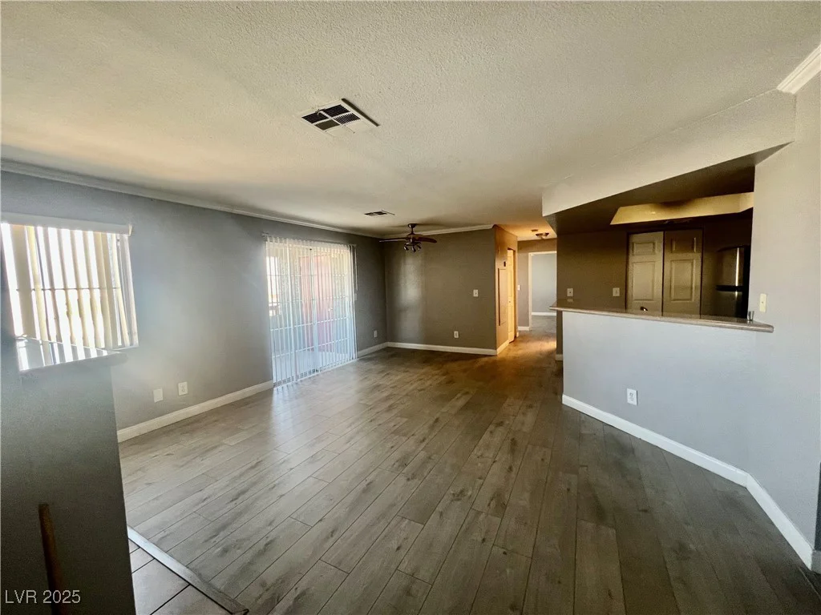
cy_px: 308
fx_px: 308
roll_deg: +1.5
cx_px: 410
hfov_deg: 106.2
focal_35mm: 13
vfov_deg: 89.9
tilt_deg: -4.4
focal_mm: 1.57
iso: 125
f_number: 1.8
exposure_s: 1/60
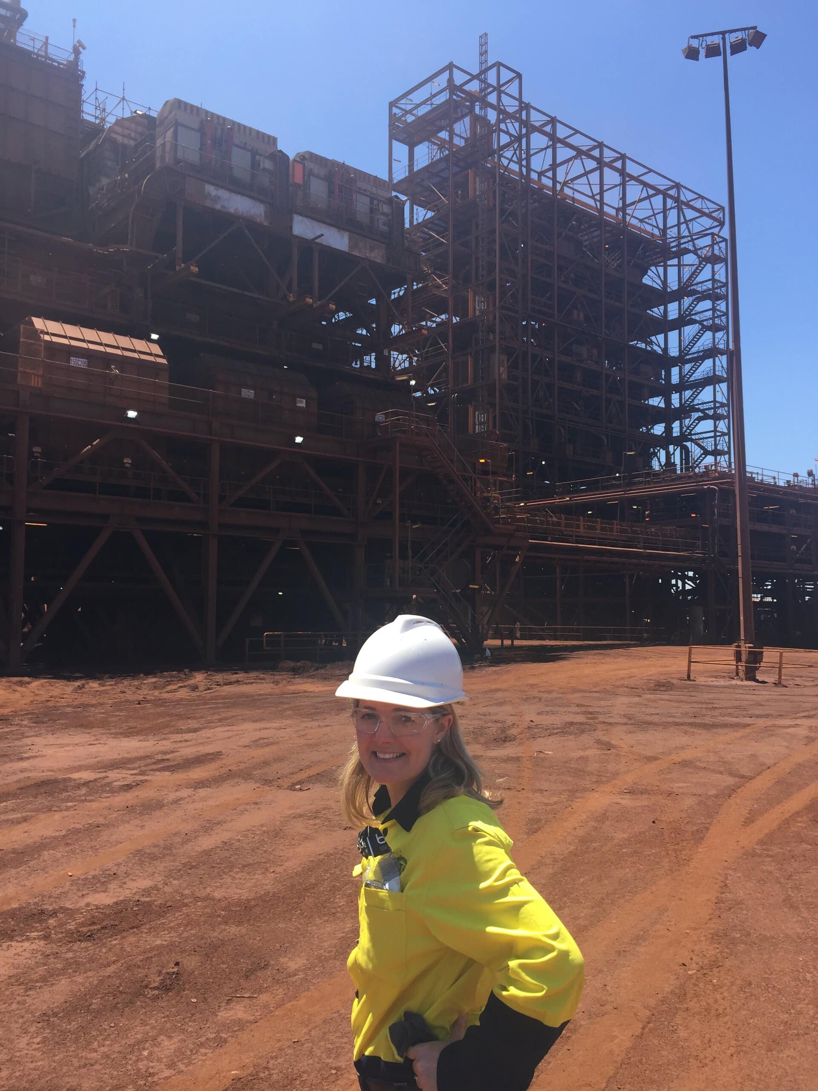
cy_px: 546
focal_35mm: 29
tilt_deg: +5.5
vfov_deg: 61.7
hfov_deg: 48.2
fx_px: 914
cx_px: 409
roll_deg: +0.1
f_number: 2.2
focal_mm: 4.15
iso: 32
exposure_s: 1/1041
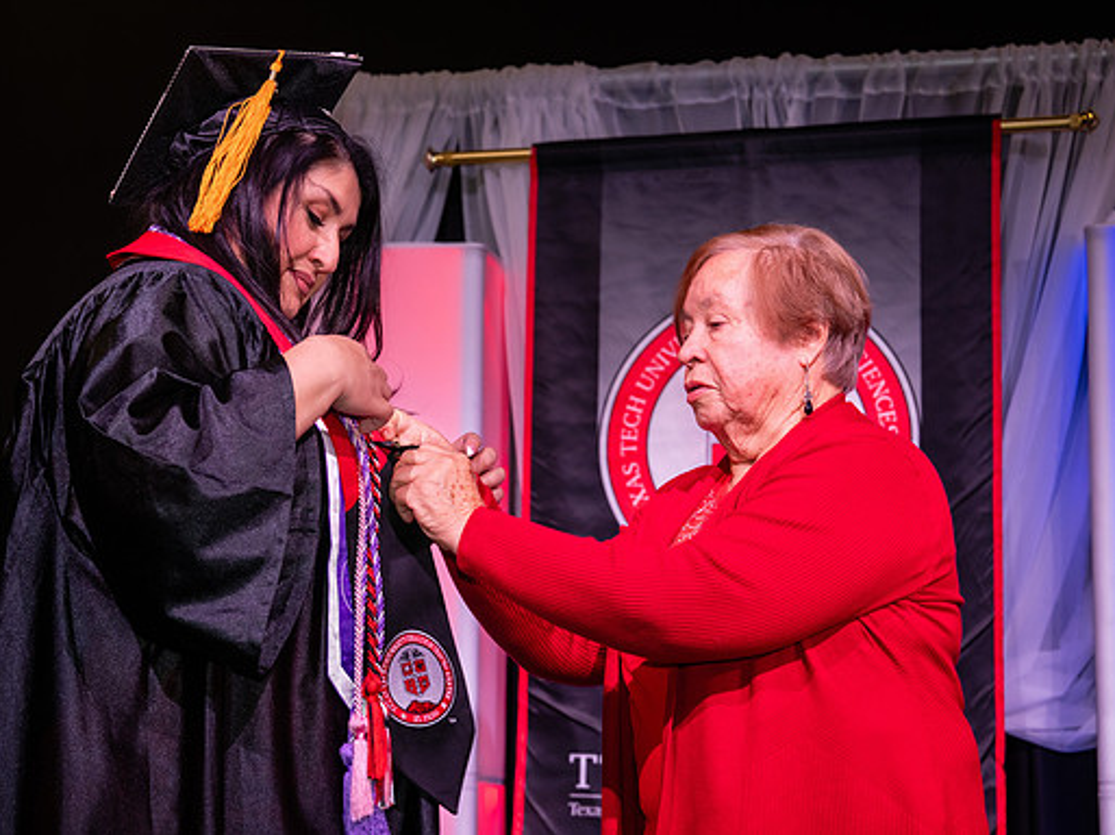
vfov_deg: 17.0
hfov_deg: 22.5
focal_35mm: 87
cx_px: 545
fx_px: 2800
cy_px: 423
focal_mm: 70
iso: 1000
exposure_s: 1/160
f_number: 5.6
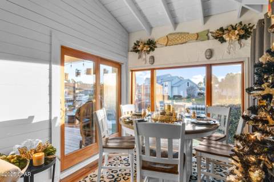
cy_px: 91
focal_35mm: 20
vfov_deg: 61.2
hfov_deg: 83.3
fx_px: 154
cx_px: 137
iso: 400
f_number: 9
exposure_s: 1/1.67
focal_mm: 13.5
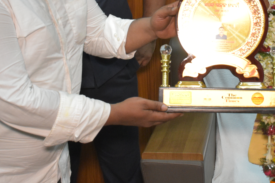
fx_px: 603
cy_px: -25
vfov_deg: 16.7
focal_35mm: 79
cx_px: 197
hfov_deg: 25.5
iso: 1600
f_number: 3.5
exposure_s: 1/100
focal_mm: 18
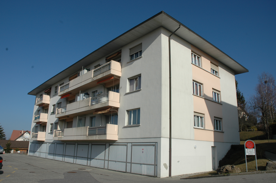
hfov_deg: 67.4
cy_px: 92
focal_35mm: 27
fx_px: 207
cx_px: 138
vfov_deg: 47.8
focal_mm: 18
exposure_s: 1/500
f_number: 11
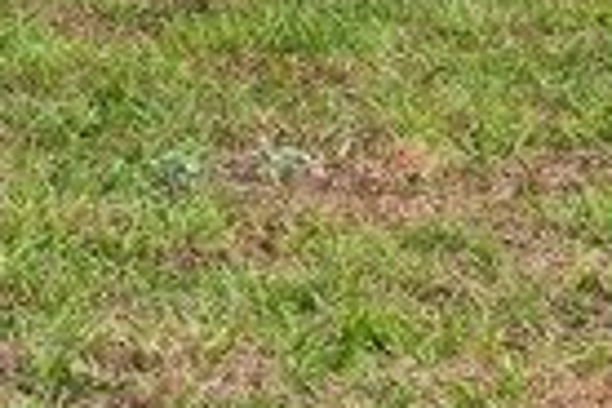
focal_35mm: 244
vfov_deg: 5.2
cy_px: -1051
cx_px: -887
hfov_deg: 7.8
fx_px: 4148
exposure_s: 1/125
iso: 100
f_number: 8
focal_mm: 31
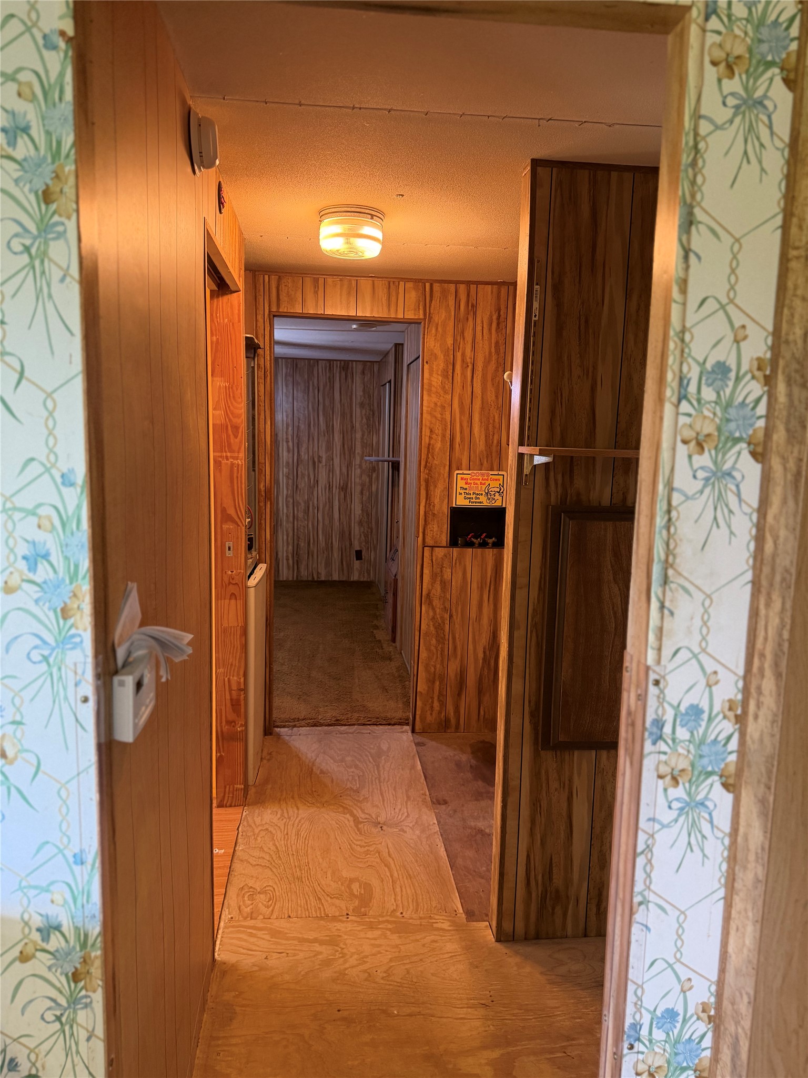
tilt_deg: -7.1
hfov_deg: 56.8
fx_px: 747
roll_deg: -2.1
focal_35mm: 24
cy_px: 539
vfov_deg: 71.6
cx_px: 404
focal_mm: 6.76
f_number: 1.78
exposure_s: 1/60
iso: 500
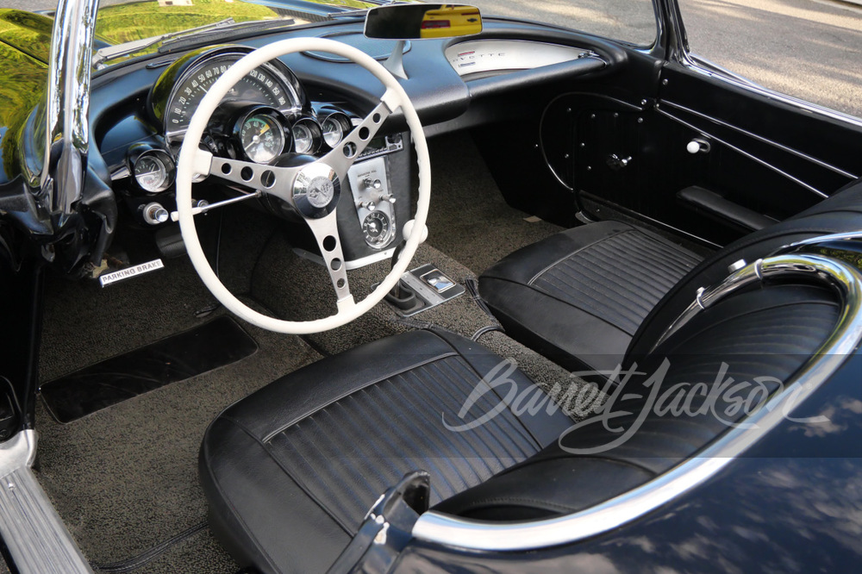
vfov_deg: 42.3
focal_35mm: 31
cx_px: 431
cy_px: 287
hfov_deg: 60.3
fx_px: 742
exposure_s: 1/250
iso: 1250
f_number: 3.7
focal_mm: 15
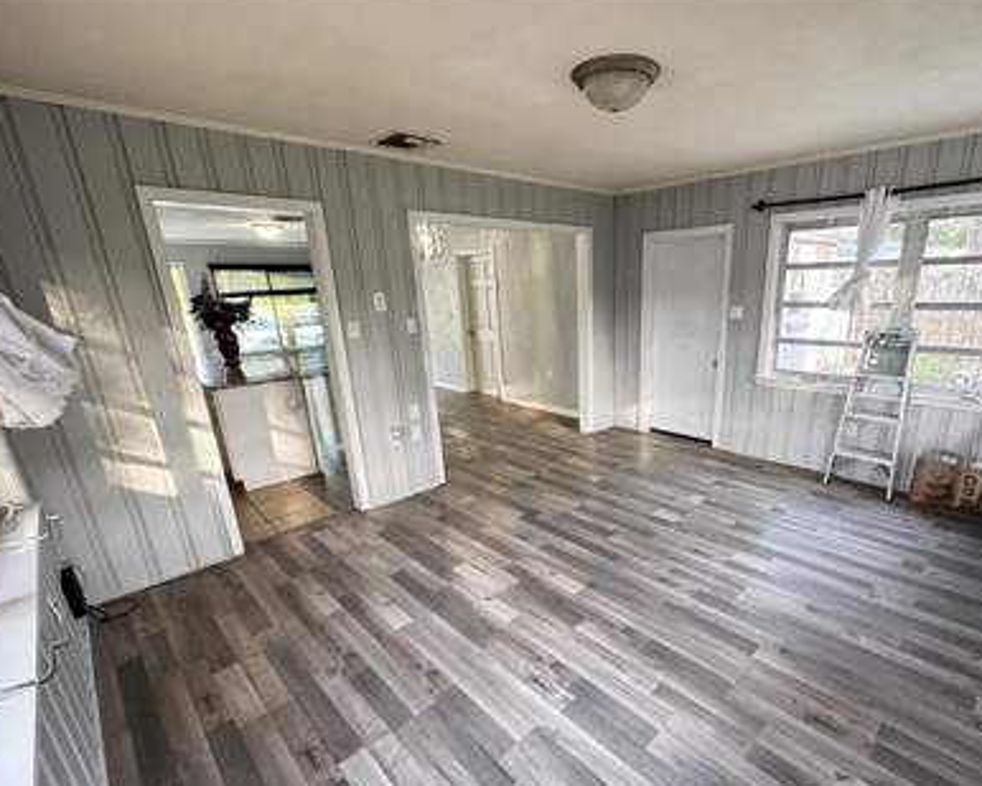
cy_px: 443
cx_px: 572
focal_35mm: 17
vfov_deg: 76.6
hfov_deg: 88.8
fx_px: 494
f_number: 2.2
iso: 500
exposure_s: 1/60
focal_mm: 2.22
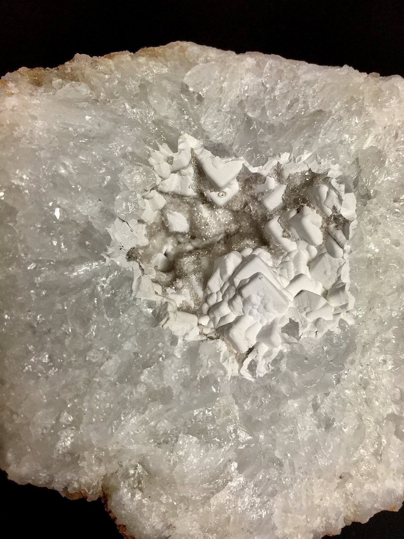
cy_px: 270
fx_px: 451
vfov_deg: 61.7
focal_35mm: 29
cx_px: 202
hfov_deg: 48.2
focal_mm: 4.15
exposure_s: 1/30
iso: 50
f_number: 2.2
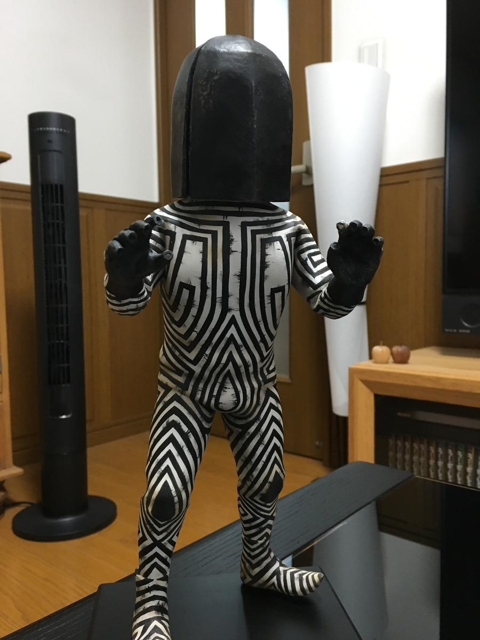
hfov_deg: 48.2
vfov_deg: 61.7
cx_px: 240
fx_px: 536
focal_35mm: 29
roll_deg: +1.1
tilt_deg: -2.7
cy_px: 320
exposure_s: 1/15
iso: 64
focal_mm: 4.15
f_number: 2.2
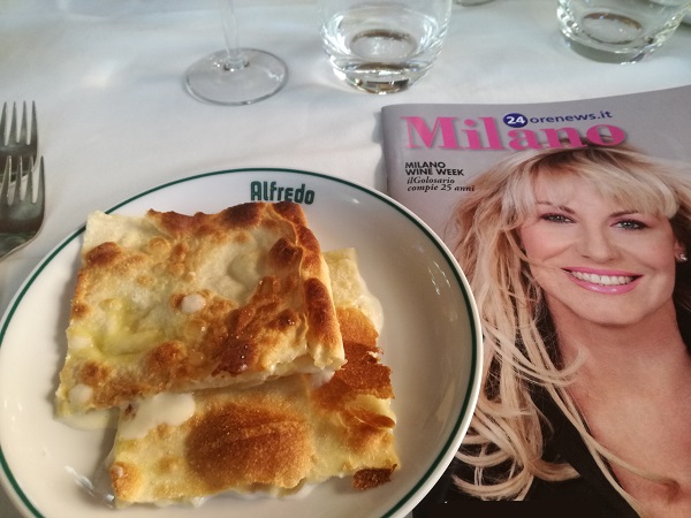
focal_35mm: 27
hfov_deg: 65.3
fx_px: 539
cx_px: 346
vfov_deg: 51.4
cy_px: 259
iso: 200
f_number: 2
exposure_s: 1/33.3
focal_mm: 3.79
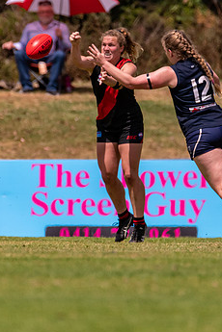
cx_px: 109
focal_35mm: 1412
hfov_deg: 1.0
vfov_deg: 1.5
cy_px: 140
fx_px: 13060
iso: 800
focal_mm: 600
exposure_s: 1/5000
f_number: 6.3
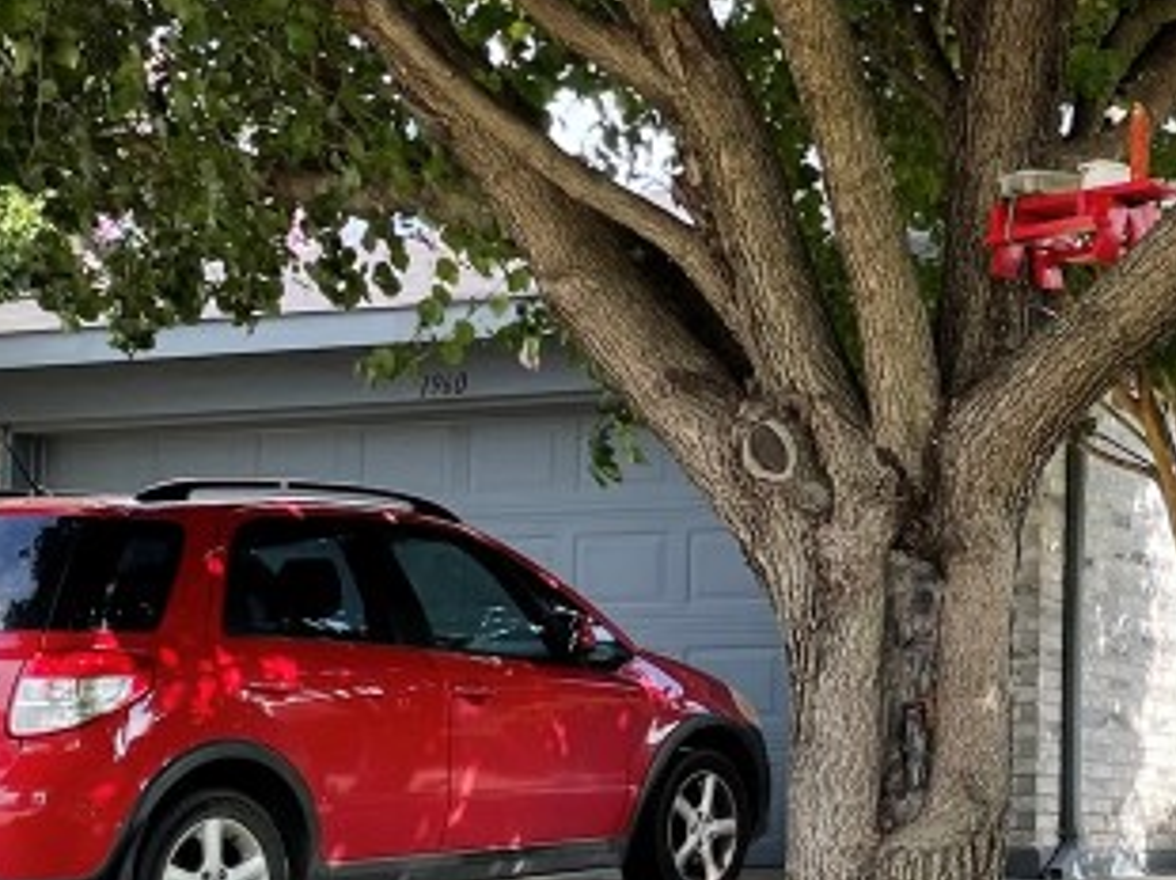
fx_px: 2919
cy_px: 584
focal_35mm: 86
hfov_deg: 21.7
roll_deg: +0.5
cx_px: 1259
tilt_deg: +7.2
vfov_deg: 17.1
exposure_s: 1/643
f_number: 1.6
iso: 32
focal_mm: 4.2
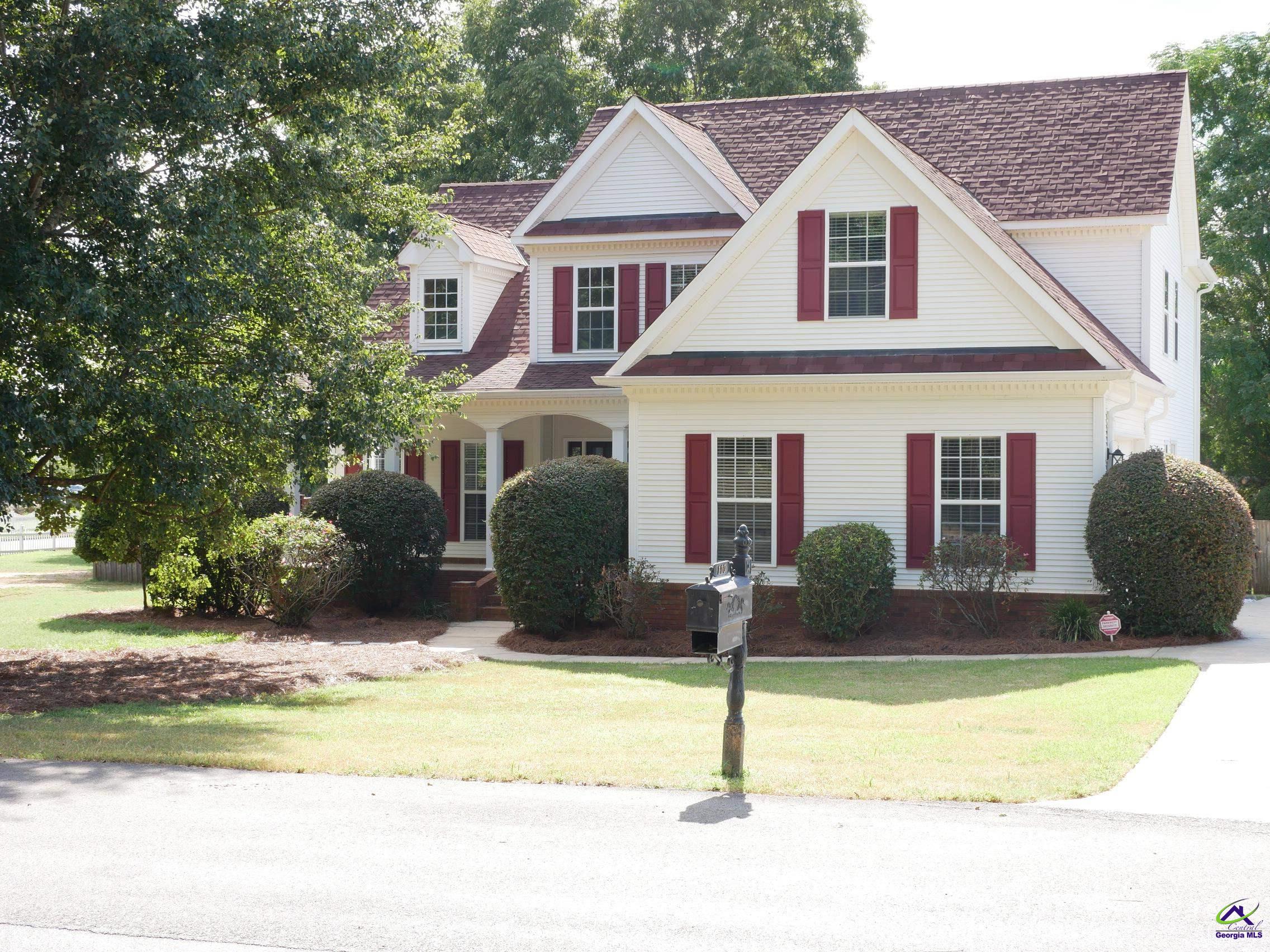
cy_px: 476
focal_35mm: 46
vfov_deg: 31.5
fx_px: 1688
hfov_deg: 41.2
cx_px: 635
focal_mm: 23
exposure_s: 1/60
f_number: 9
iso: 200
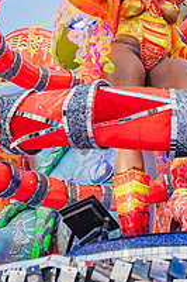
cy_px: 55
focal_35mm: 54
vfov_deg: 35.7
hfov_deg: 24.6
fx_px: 421
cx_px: 148
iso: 640
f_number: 5.6
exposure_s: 1/1000
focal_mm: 24
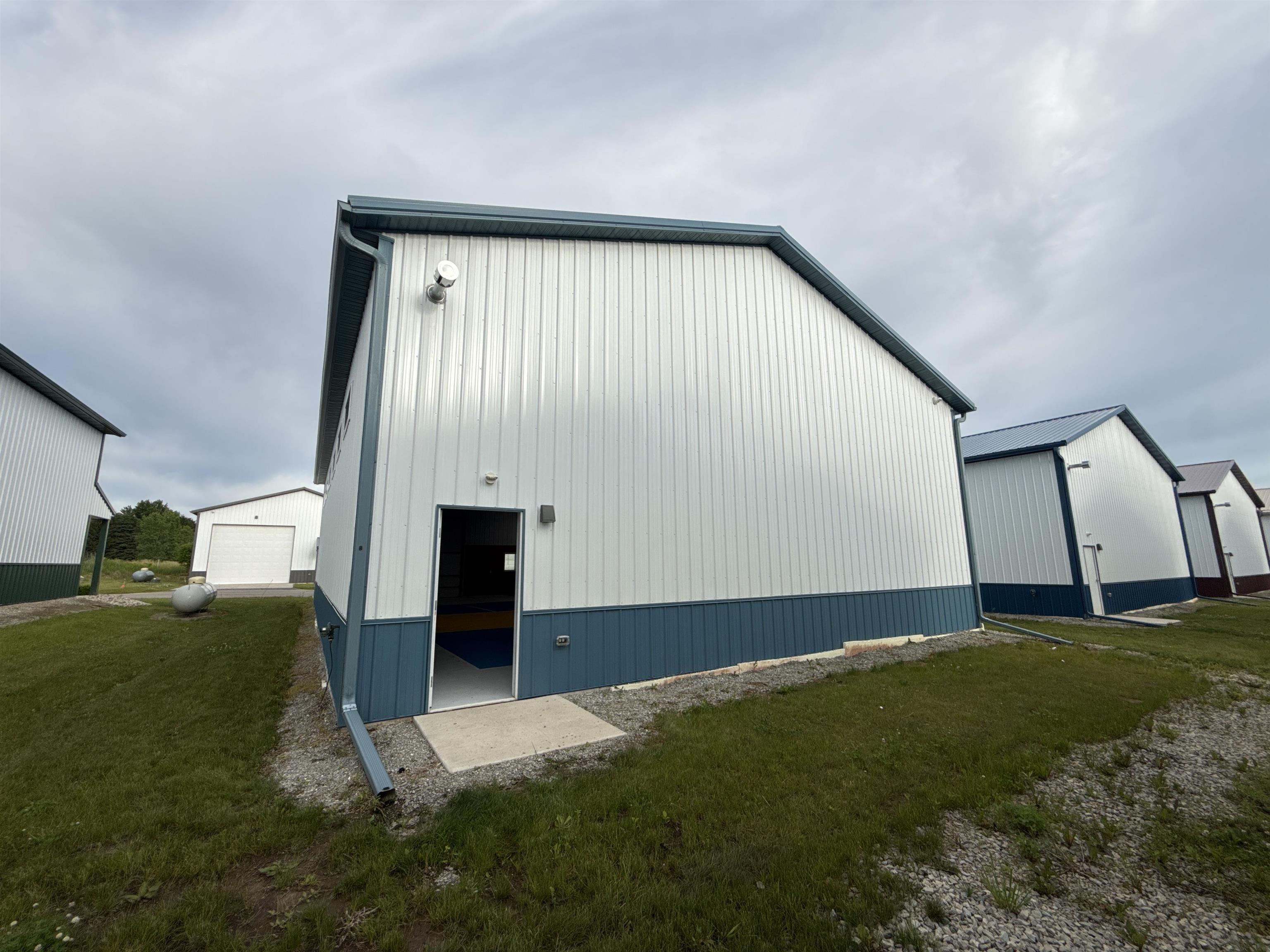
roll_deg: +0.2
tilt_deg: +10.7
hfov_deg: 102.1
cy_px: 476
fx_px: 514
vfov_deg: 85.7
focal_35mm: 14
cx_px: 635
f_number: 2.2
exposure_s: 1/1848
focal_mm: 2.22
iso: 50
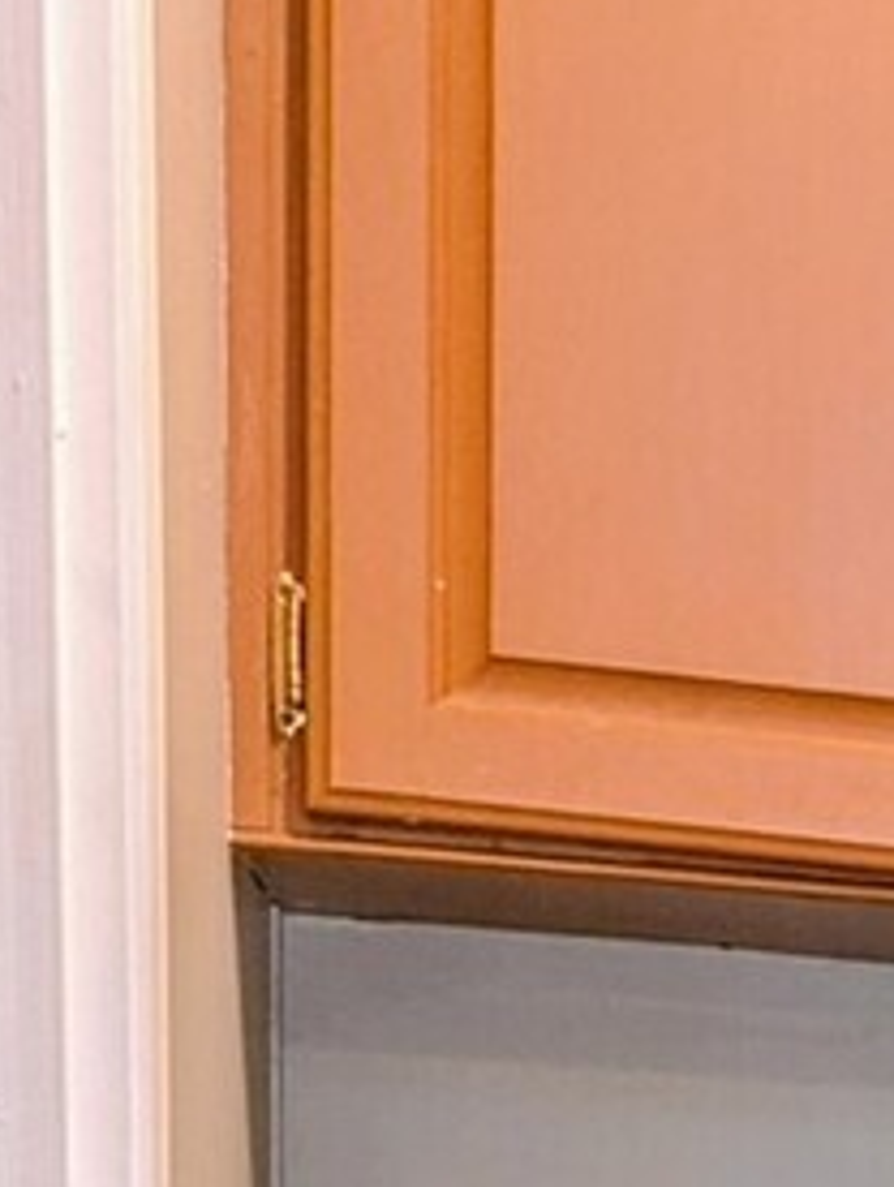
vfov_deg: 14.2
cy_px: 2015
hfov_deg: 10.3
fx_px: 4291
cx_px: 2160
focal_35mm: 125
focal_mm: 6.81
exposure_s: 1/120
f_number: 1.85
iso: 468
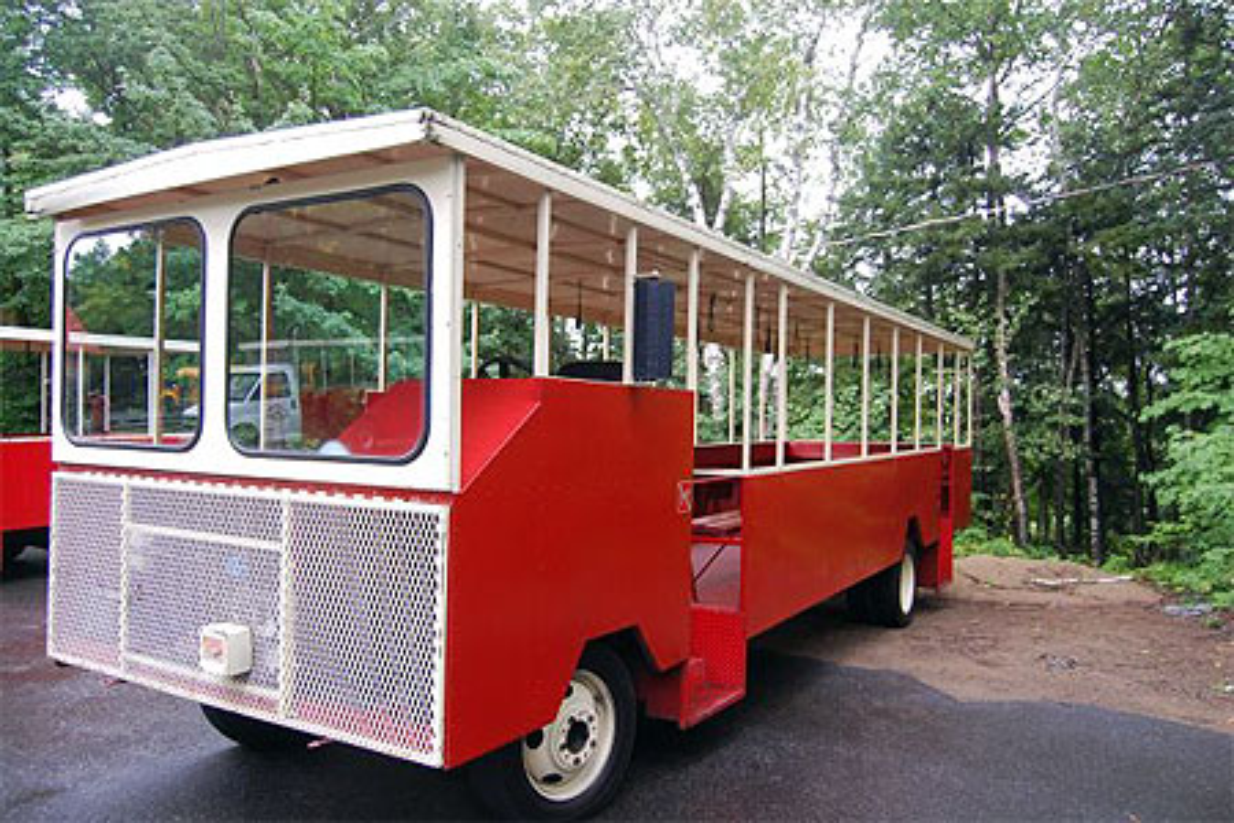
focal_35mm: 27
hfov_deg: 67.4
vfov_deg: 47.9
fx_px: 925
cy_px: 412
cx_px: 617
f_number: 4
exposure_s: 1/60
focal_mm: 18
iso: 400
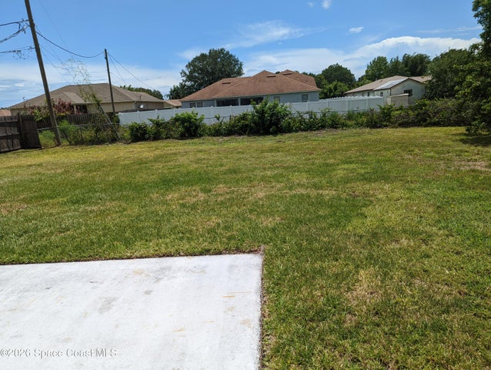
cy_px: 185
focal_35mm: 24
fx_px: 341
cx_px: 246
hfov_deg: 71.5
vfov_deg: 56.9
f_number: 1.85
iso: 46
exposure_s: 1/2833
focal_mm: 6.81
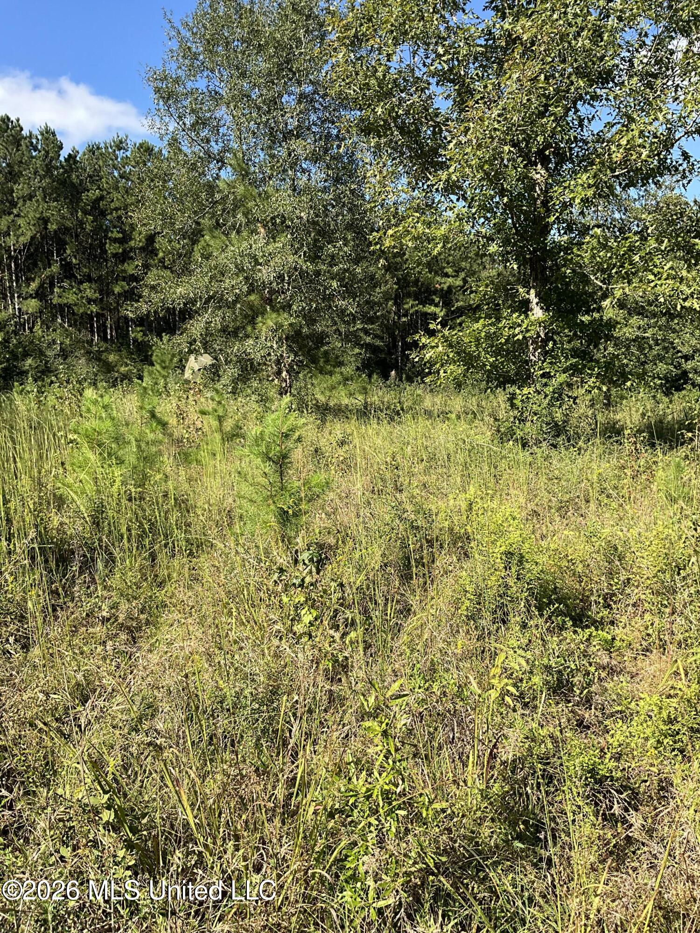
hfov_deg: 48.2
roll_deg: +0.6
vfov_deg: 61.7
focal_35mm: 29
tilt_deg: -5.7
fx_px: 782
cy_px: 466
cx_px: 350
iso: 25
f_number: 1.8
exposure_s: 1/978
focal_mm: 3
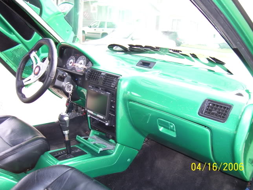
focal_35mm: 34
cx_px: 126
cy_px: 95
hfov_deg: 54.0
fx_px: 248
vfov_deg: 41.8
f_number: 2.7
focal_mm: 5.6
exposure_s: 1/60
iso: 80
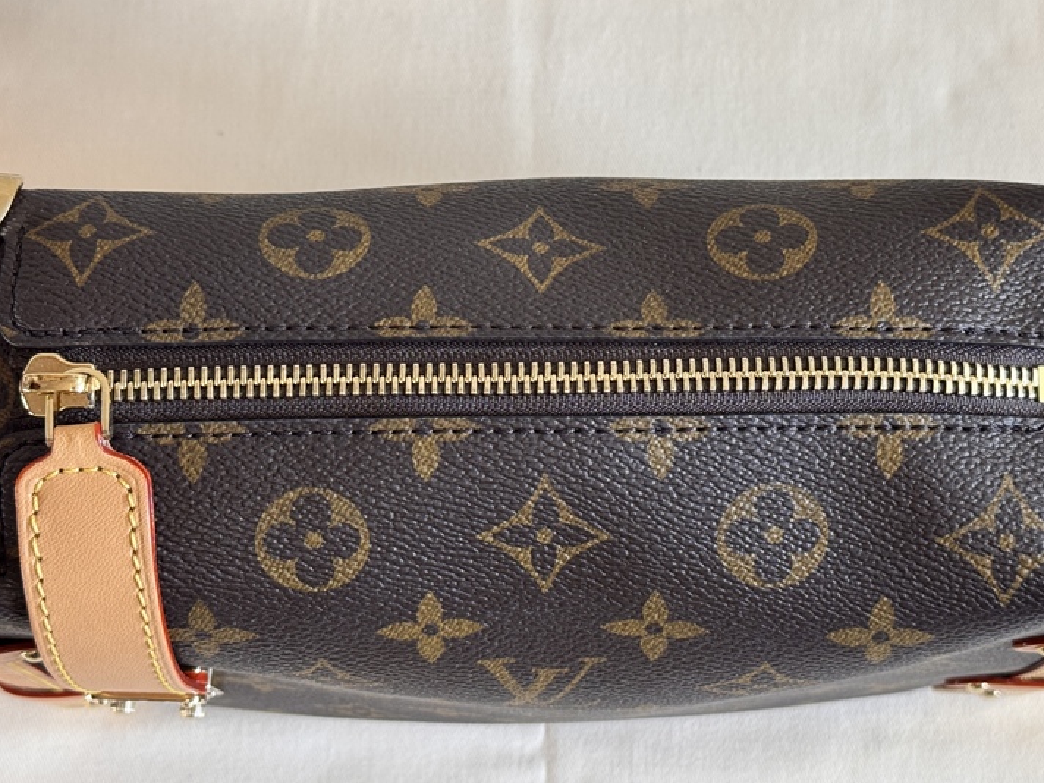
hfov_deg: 28.6
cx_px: 551
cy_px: 381
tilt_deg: -76.4
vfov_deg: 21.6
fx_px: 2051
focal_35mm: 68
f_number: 1.78
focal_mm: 6.76
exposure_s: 1/50
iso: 100
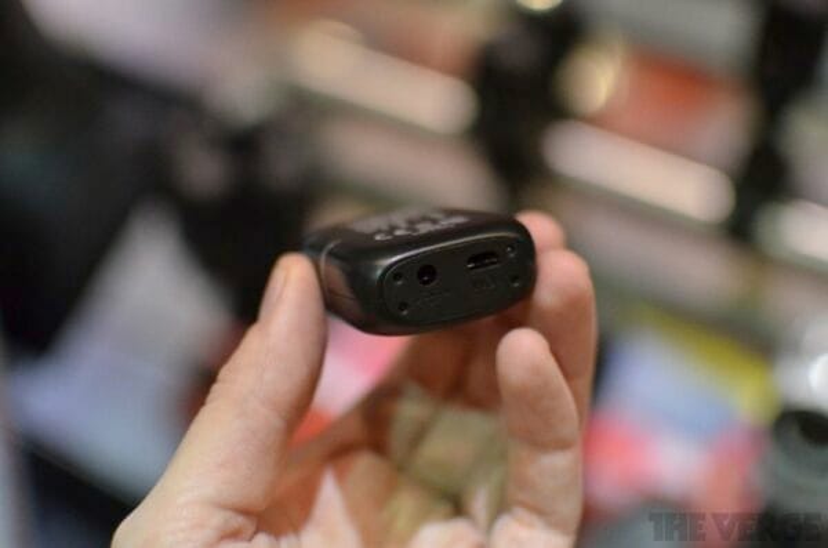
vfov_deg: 25.6
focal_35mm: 52
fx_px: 1205
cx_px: 414
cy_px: 274
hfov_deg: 37.9
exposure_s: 1/320
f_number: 1.8
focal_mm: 35
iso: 3200
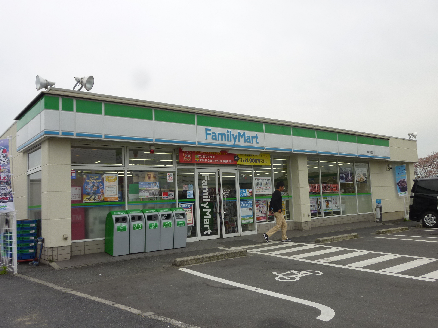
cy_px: 164
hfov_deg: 61.7
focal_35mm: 29
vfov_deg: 48.2
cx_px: 219
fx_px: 367
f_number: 3.5
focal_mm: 5.2
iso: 80
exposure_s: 1/500
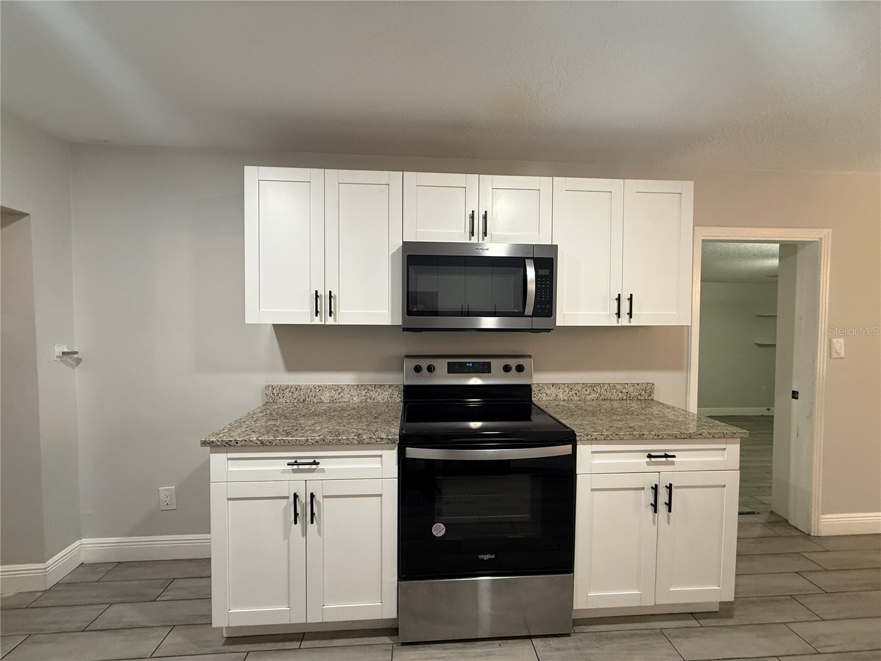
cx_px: 440
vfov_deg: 85.7
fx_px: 356
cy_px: 330
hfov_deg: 102.1
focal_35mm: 14
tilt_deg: -0.5
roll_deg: -0.7
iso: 320
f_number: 2.2
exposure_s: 1/60
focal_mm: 2.22
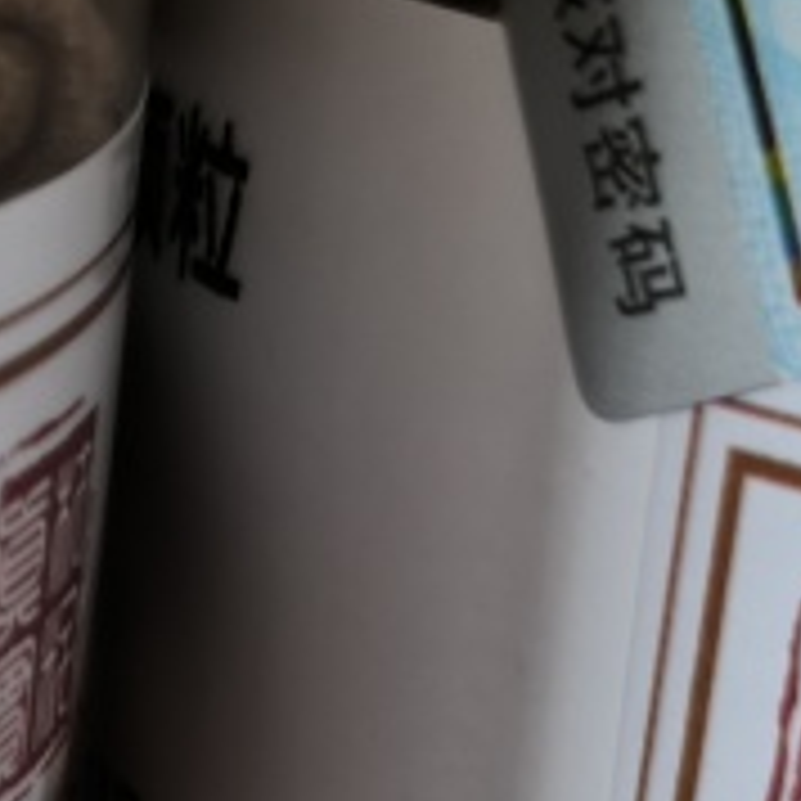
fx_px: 3194
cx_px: -324
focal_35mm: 122
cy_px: 983
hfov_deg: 13.6
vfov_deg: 13.8
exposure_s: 1/33.3
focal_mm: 4.69
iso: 147
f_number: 1.79
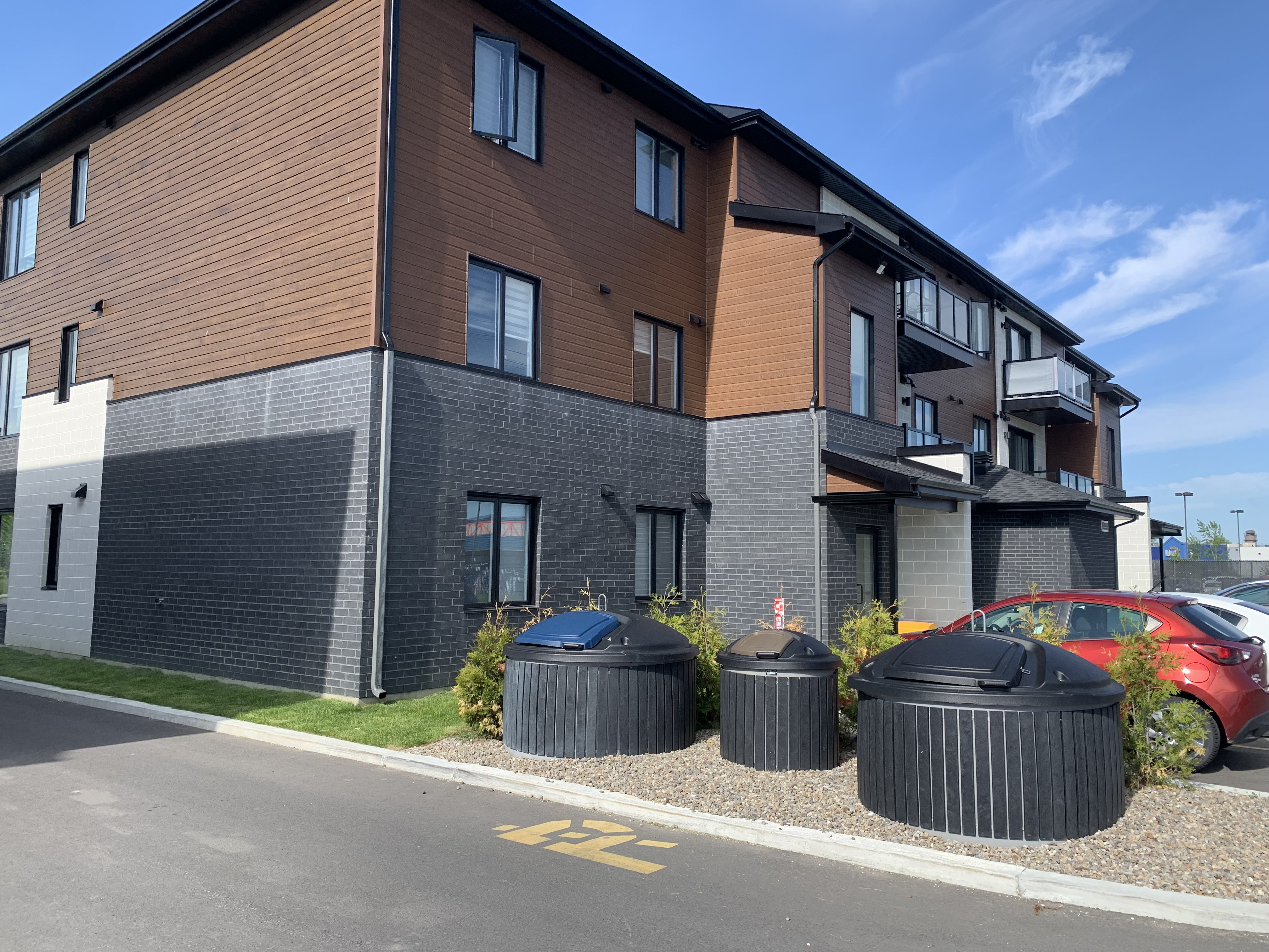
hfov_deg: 67.3
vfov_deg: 53.1
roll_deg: -1.0
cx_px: 634
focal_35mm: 26
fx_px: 953
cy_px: 476
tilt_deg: +3.9
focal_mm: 4.25
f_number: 1.8
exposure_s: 1/1250
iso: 25
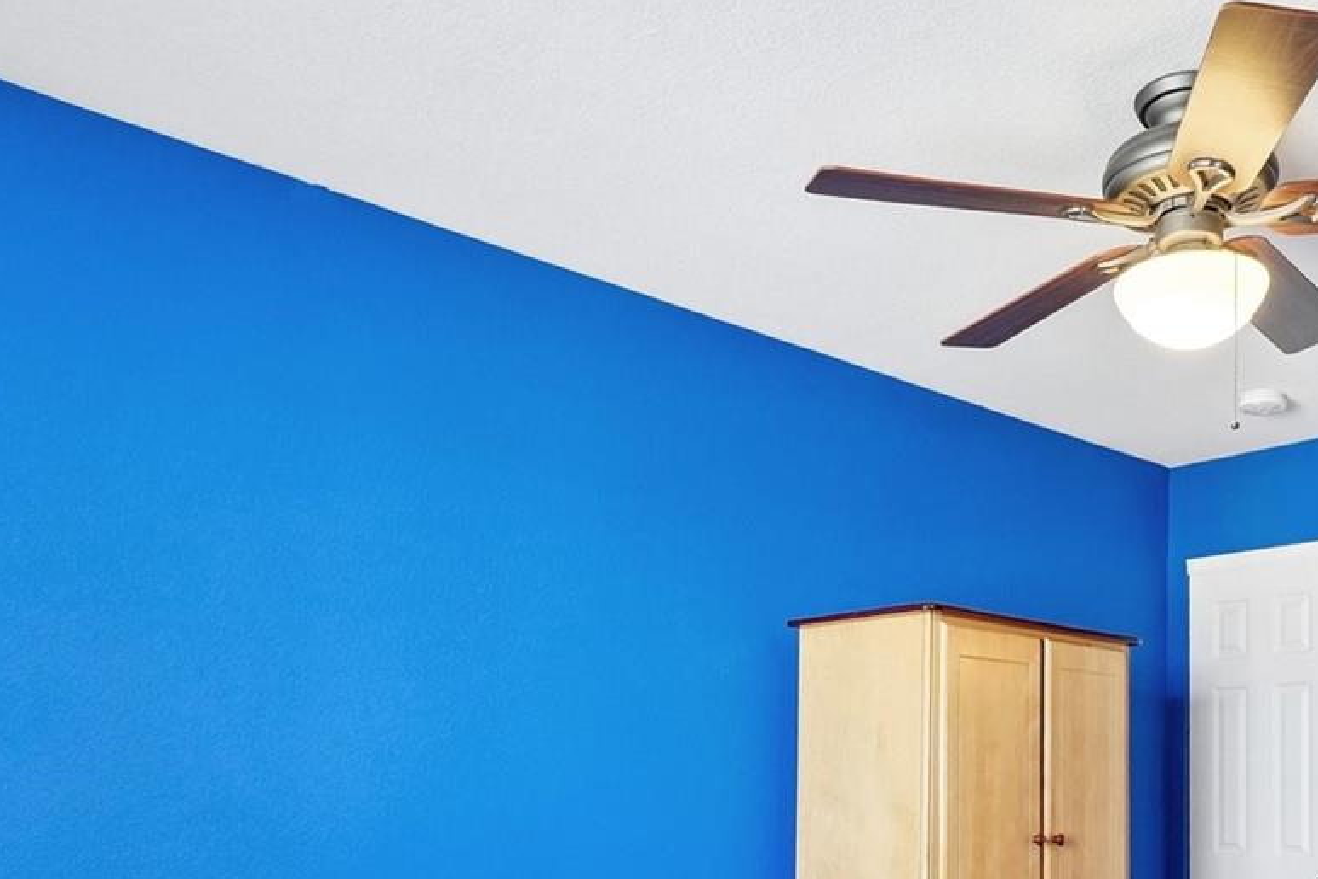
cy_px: 770
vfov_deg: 38.4
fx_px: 1180
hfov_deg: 55.8
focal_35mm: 32
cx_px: 974
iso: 800
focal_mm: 10.4
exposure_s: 1/5
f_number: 8
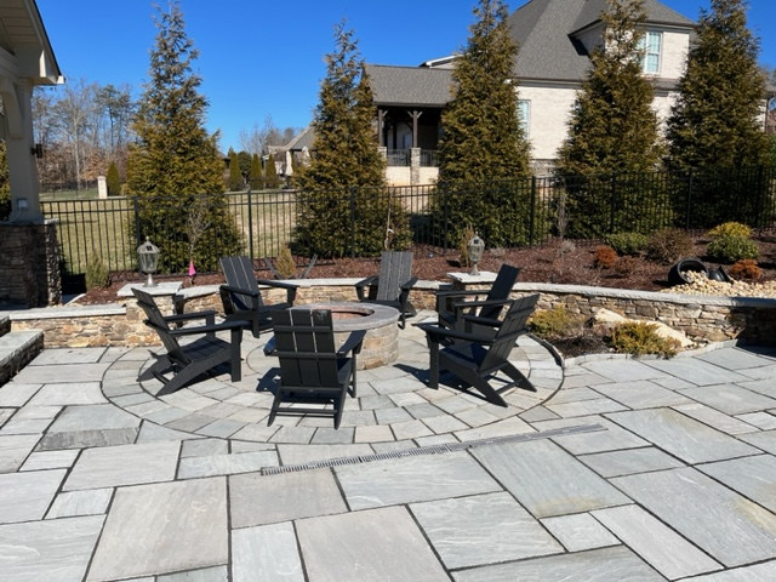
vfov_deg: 53.1
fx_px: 583
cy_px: 291
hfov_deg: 67.3
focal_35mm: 26
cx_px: 388
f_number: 1.6
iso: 50
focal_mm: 5.1
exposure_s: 1/3623
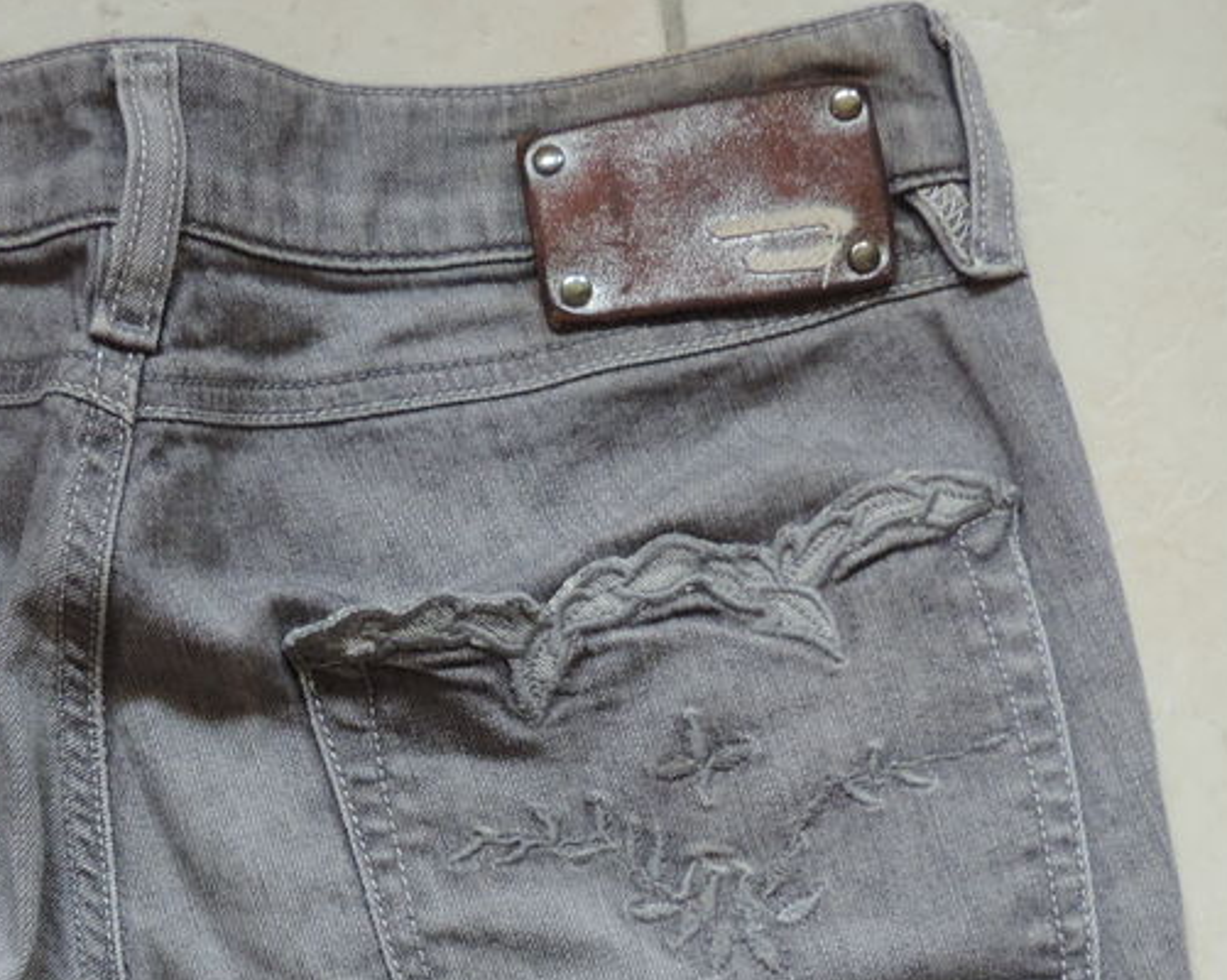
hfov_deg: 23.9
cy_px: 831
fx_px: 2830
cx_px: 174
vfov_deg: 19.4
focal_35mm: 78
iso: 400
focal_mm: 7.1
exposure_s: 1/40
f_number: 3.3
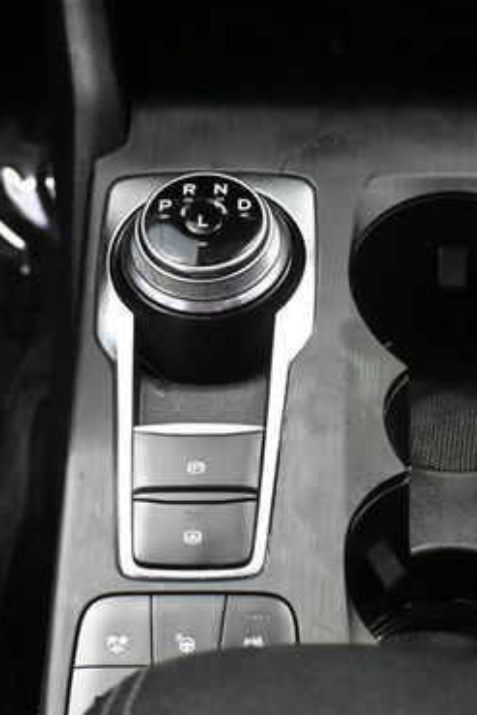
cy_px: 311
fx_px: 1674
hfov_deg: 16.2
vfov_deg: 24.1
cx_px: 350
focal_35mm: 84
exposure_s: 1/60
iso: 12800
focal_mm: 32.5
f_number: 5
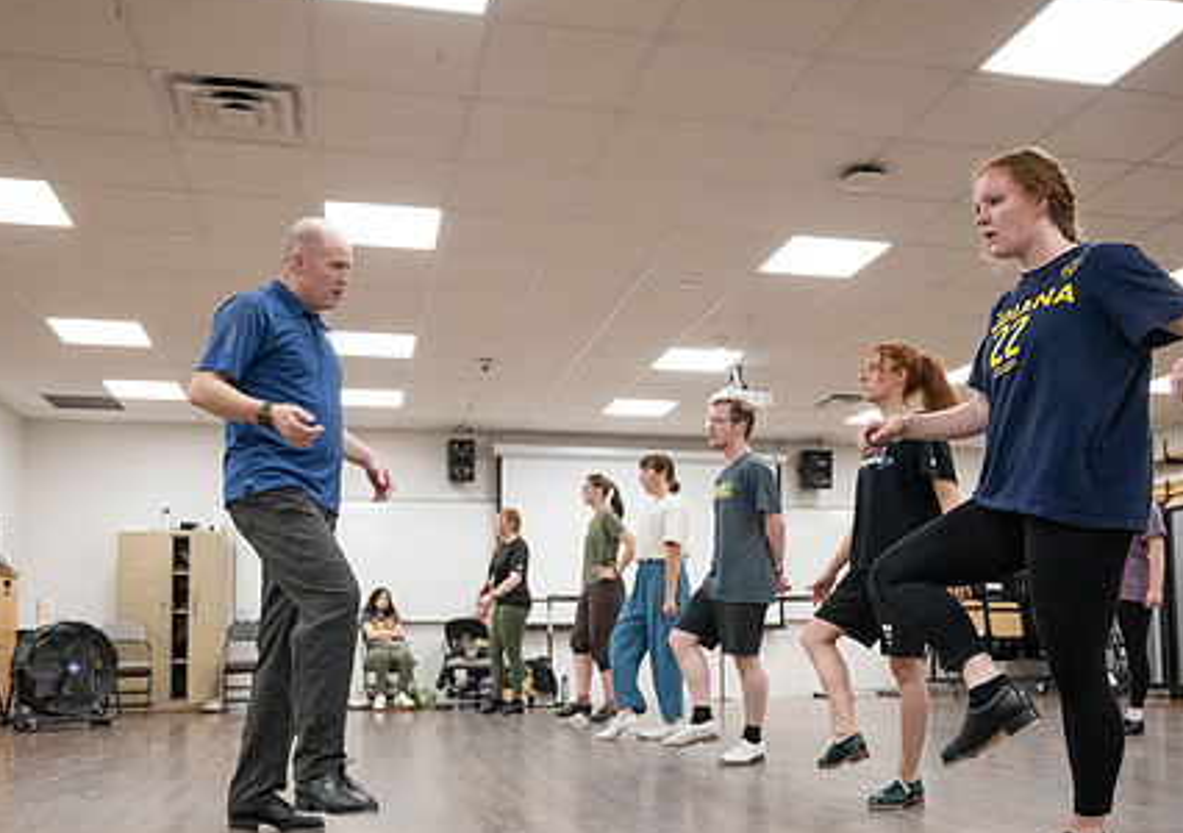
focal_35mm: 35
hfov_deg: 53.6
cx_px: 614
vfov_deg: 38.8
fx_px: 1170
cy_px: 552
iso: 3200
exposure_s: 1/640
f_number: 4
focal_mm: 24
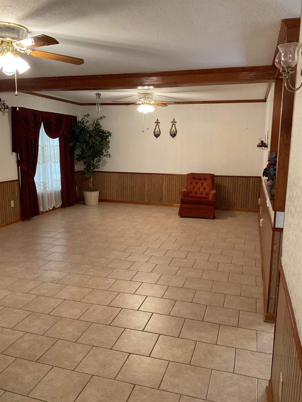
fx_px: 337
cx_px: 151
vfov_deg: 61.7
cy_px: 201
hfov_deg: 48.2
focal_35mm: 29
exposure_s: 1/60
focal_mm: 3
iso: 160
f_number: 1.8
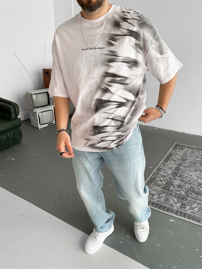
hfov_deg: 48.2
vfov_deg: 61.7
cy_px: 134
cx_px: 101
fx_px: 226
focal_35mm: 29
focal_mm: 3
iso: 64
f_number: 1.8
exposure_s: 1/120
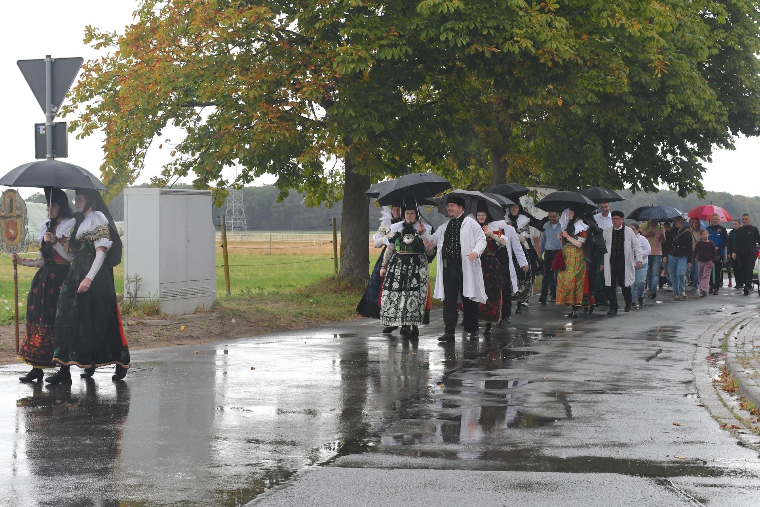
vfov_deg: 15.7
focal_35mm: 87
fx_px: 1837
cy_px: 254
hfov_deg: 23.4
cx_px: 380
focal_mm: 58
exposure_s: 1/250
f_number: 8
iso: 800
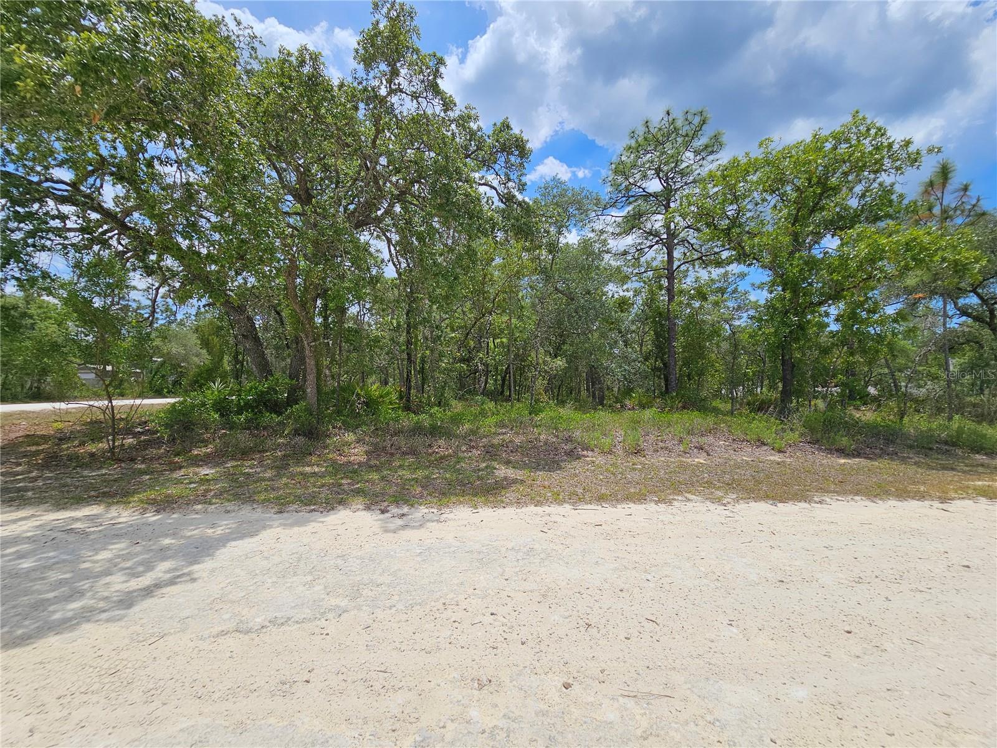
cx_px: 498
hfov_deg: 106.2
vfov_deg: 89.9
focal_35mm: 13
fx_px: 374
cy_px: 374
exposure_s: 1/4730
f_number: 2.2
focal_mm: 2.2
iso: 50
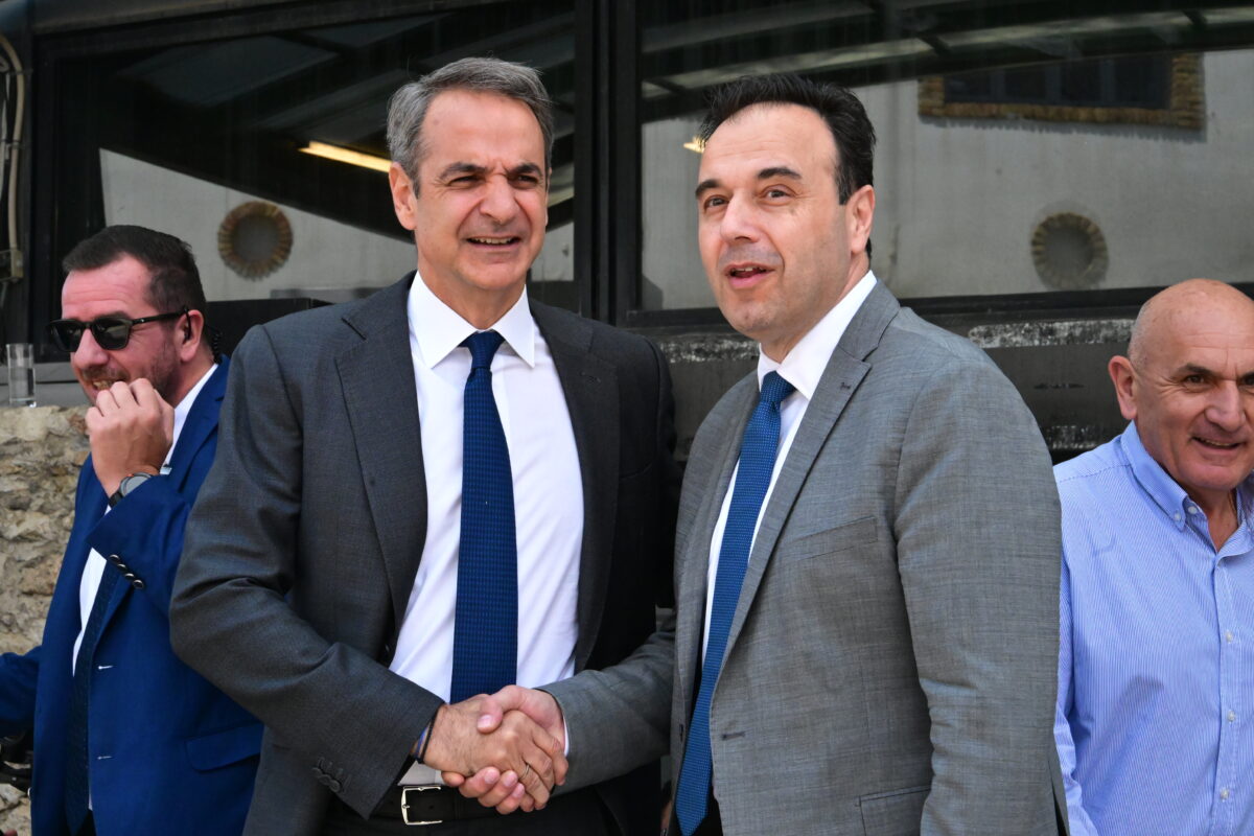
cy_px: 418
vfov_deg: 18.2
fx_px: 2612
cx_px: 627
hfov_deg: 27.0
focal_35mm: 75
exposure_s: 1/1600
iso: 8000
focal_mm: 75
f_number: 14
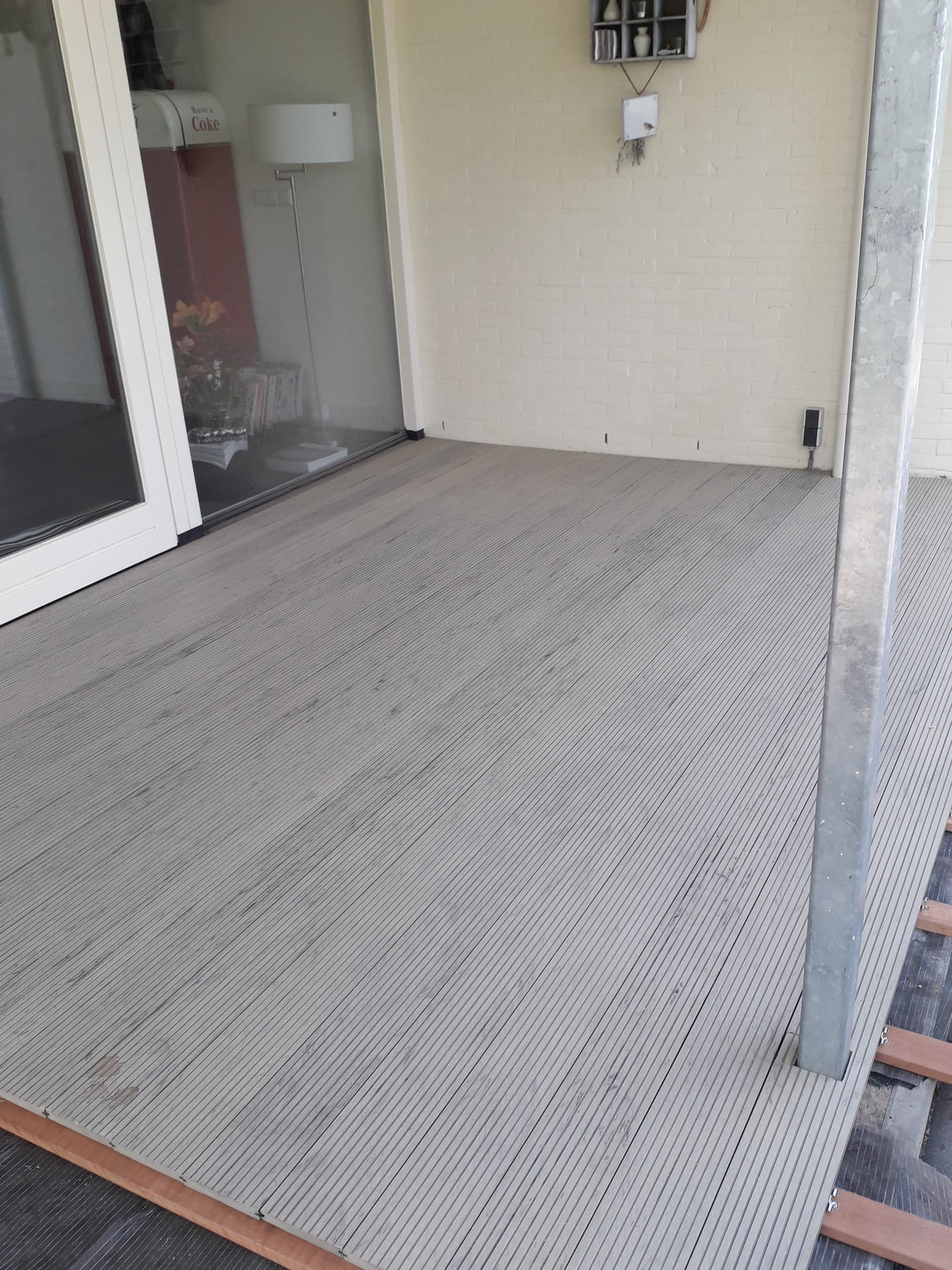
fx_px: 1063
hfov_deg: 48.2
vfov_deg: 61.7
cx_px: 506
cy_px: 644
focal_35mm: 29
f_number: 1.9
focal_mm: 3.6
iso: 40
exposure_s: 1/161
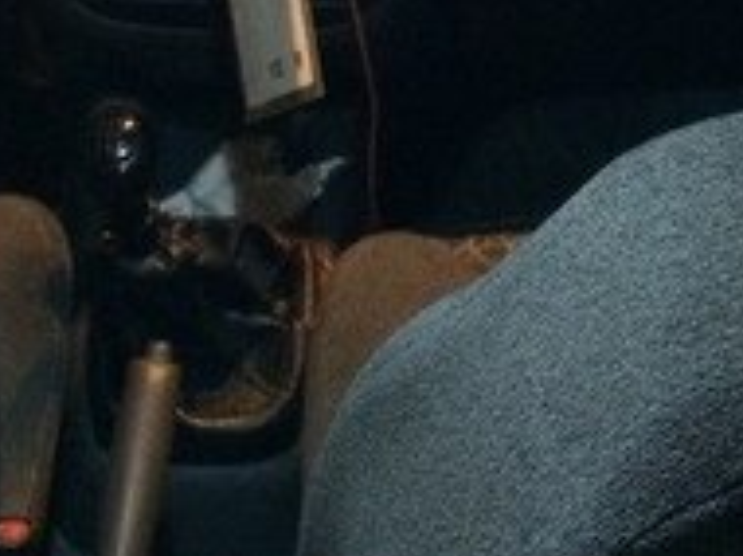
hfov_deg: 19.3
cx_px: 555
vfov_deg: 13.5
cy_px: -358
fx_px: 2165
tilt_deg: -15.4
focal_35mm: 101
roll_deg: -4.1
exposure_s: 1/17
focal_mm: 4.15
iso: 400
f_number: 2.2
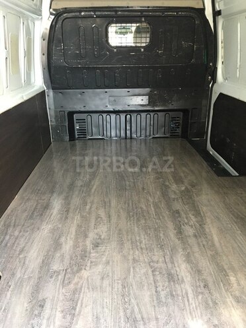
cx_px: 123
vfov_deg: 61.7
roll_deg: -1.0
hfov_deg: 48.2
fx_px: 275
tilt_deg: -24.3
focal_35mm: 29
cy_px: 164
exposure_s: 1/33
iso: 250
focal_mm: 4.15
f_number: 2.2
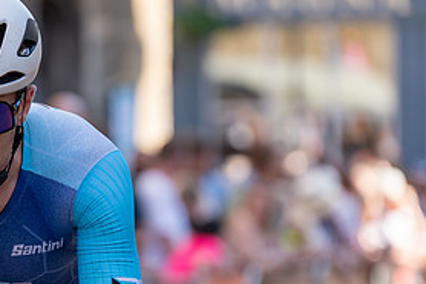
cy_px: 213
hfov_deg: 5.1
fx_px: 4789
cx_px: -14
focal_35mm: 405
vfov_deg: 3.4
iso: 500
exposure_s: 1/1000
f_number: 4
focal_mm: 194
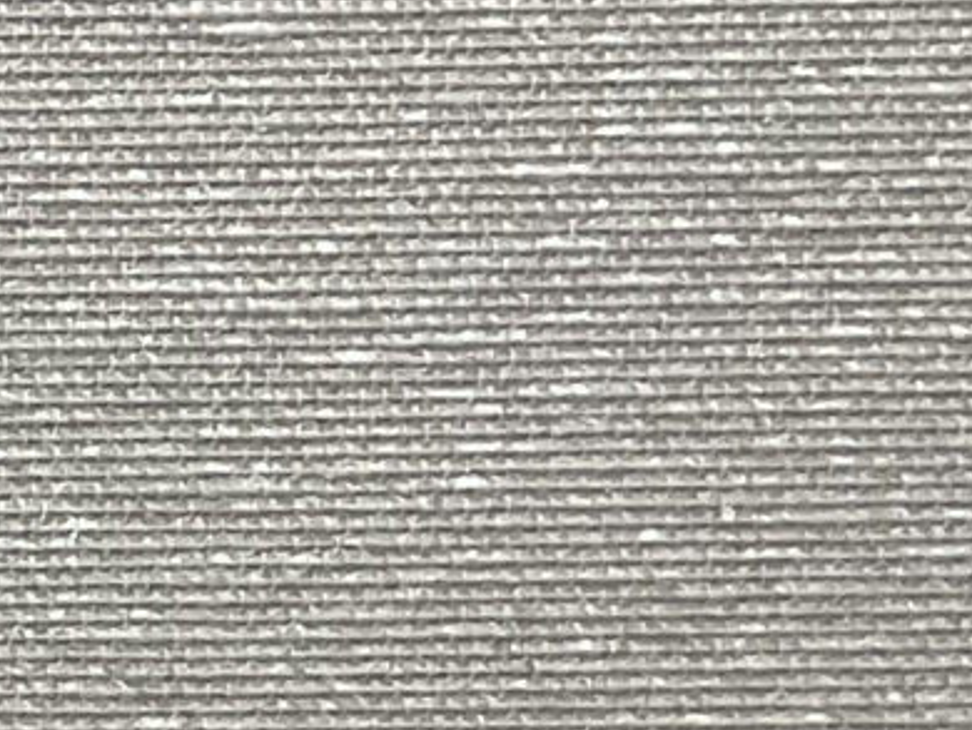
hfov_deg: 9.8
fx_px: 4608
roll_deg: +0.6
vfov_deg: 9.1
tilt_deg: -7.1
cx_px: -1727
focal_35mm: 164
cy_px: 518
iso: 125
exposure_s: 1/70
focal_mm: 5.1
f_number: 1.6
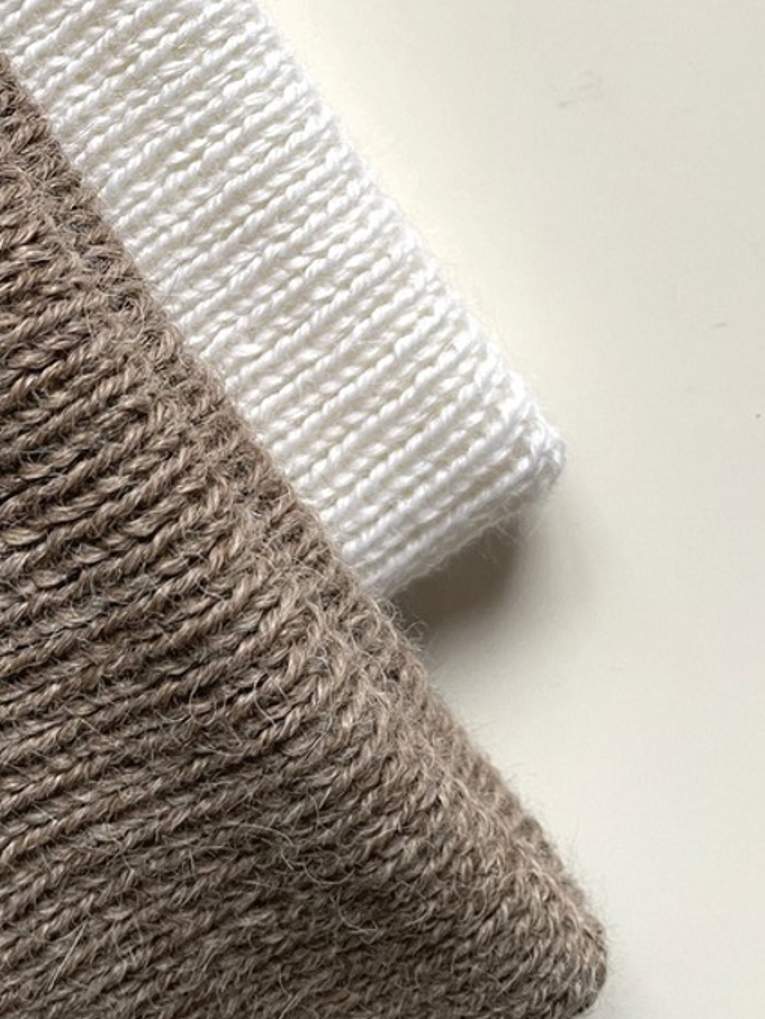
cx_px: 168
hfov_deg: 30.9
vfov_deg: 39.1
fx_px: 1355
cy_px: 156
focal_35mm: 46
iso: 125
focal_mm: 4.2
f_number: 1.6
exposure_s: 1/72
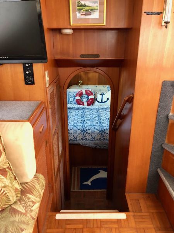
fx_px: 188
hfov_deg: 49.7
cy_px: 116
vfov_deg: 63.4
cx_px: 87
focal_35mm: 28
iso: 50
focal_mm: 3.99
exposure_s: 1/15
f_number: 1.8
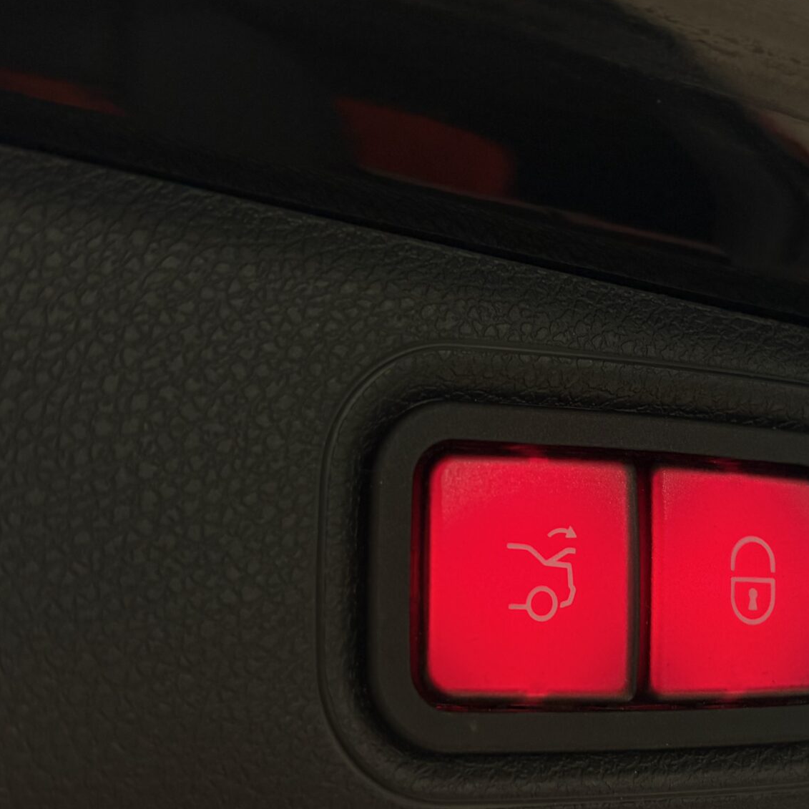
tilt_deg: +4.9
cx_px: 548
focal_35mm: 52
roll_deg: +0.6
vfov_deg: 32.6
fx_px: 1375
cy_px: 529
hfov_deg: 32.5
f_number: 1.6
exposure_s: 1/60
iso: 200
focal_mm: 5.96
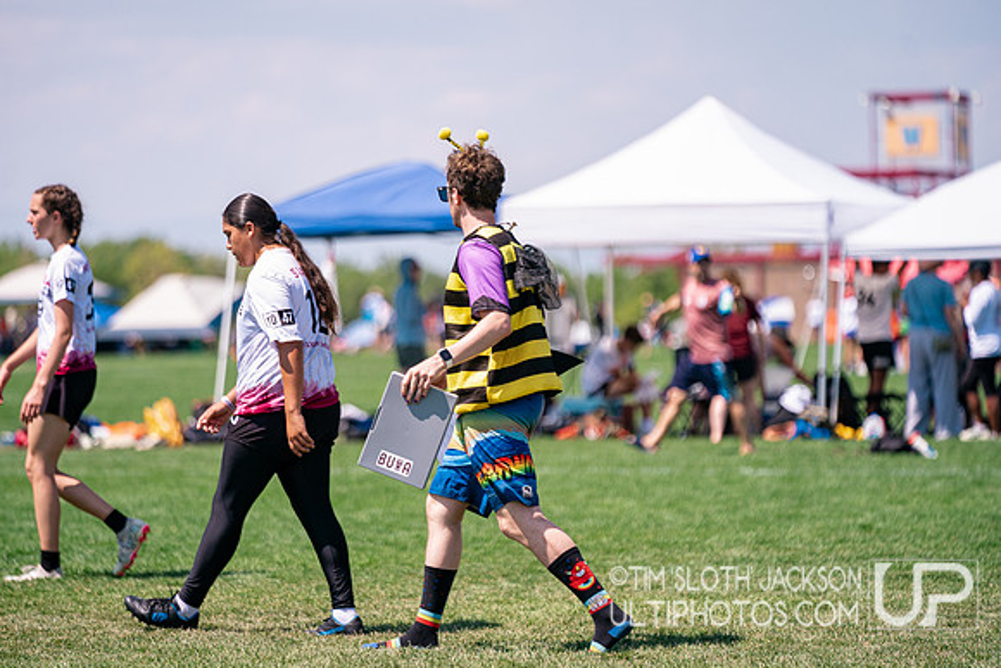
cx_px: 500
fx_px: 5562
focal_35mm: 200
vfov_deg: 6.9
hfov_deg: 10.3
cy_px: 334
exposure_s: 1/4000
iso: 320
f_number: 3.2
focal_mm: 200
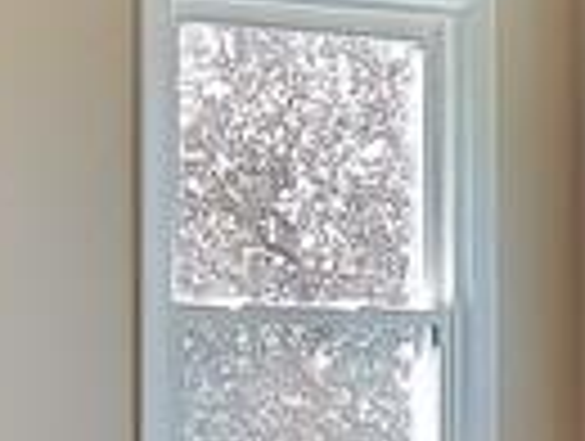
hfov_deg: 12.5
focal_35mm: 157
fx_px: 2658
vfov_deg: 9.4
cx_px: 86
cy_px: 387
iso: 100
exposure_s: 1/60
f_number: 2.8
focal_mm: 3.58
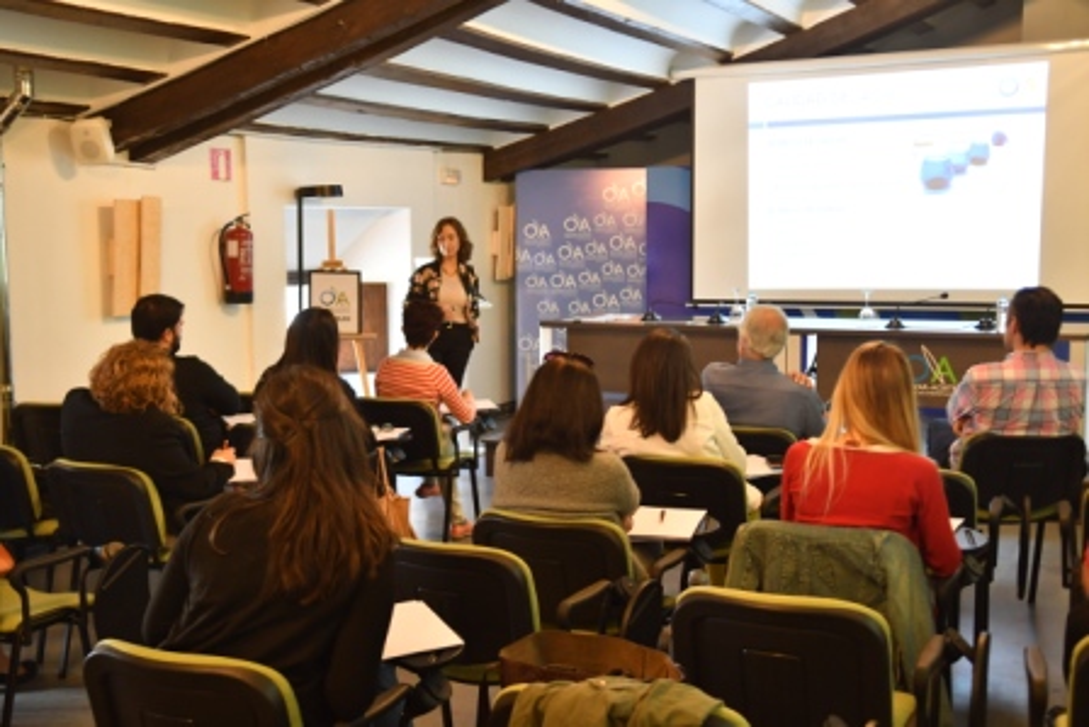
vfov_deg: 29.9
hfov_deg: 43.6
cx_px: 544
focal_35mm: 45
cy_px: 364
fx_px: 1362
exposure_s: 1/50
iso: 1250
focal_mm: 30
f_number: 2.8
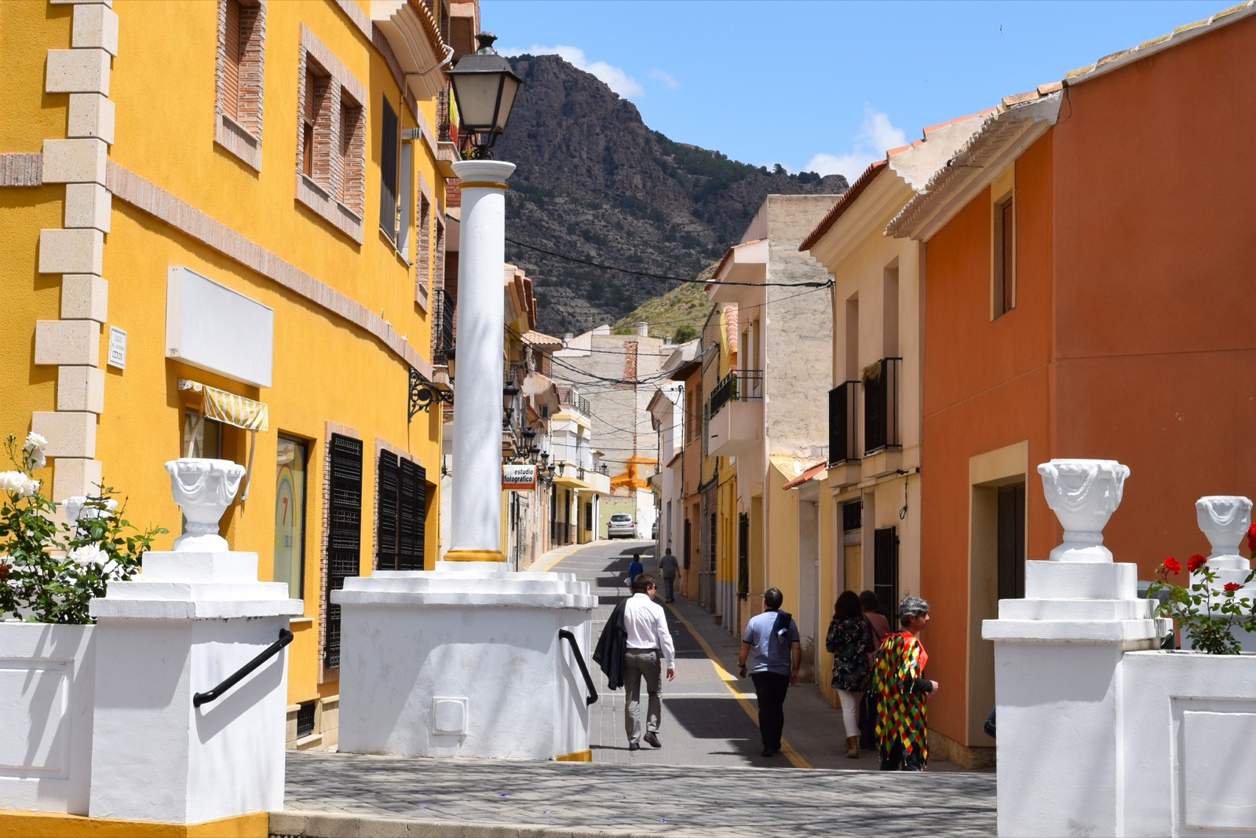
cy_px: 419
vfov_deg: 25.8
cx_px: 628
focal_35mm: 52
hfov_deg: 37.8
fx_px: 1832
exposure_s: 1/500
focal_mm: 35
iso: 200
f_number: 11
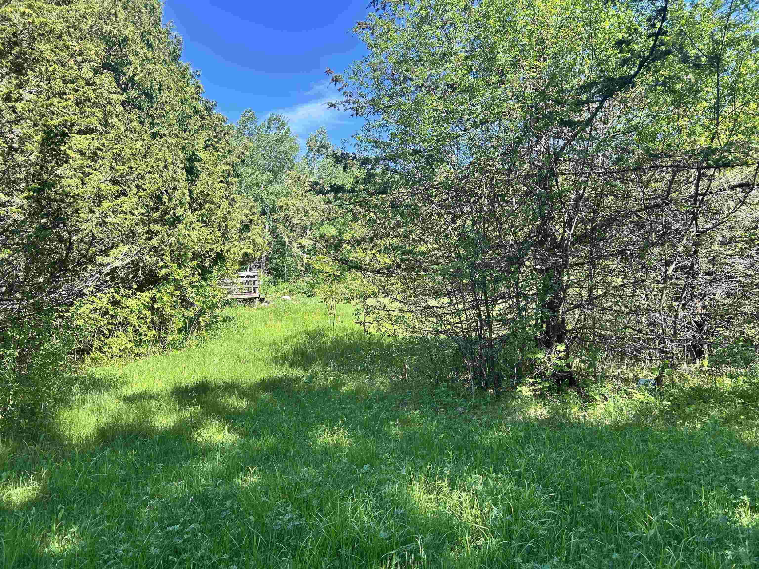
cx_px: 380
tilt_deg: -0.4
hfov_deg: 67.3
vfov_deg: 53.1
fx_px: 570
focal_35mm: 26
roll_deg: +1.2
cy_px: 284
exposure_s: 1/674
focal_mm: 5.7
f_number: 1.5
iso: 50
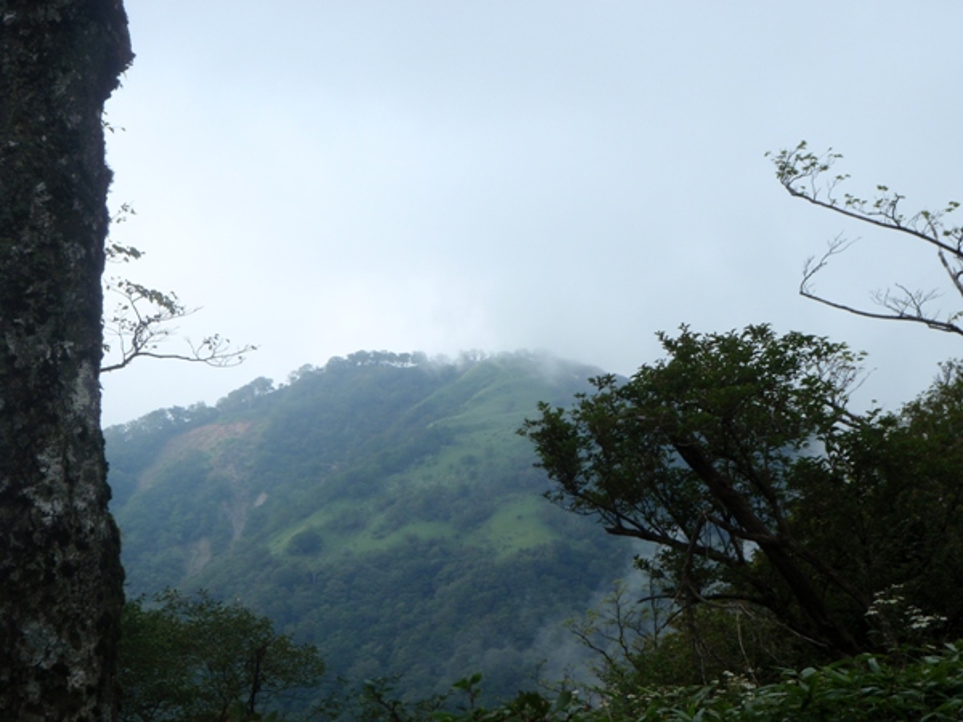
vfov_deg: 22.6
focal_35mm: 65
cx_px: 482
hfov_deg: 29.8
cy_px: 361
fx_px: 1808
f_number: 5.6
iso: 64
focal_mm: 11.76
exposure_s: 1/125
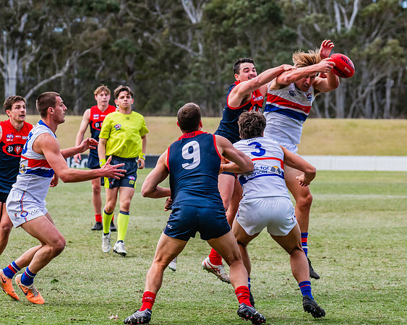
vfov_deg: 7.2
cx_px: 273
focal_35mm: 216
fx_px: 2600
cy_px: 143
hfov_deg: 8.9
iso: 800
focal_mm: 170
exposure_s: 1/1600
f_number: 6.3
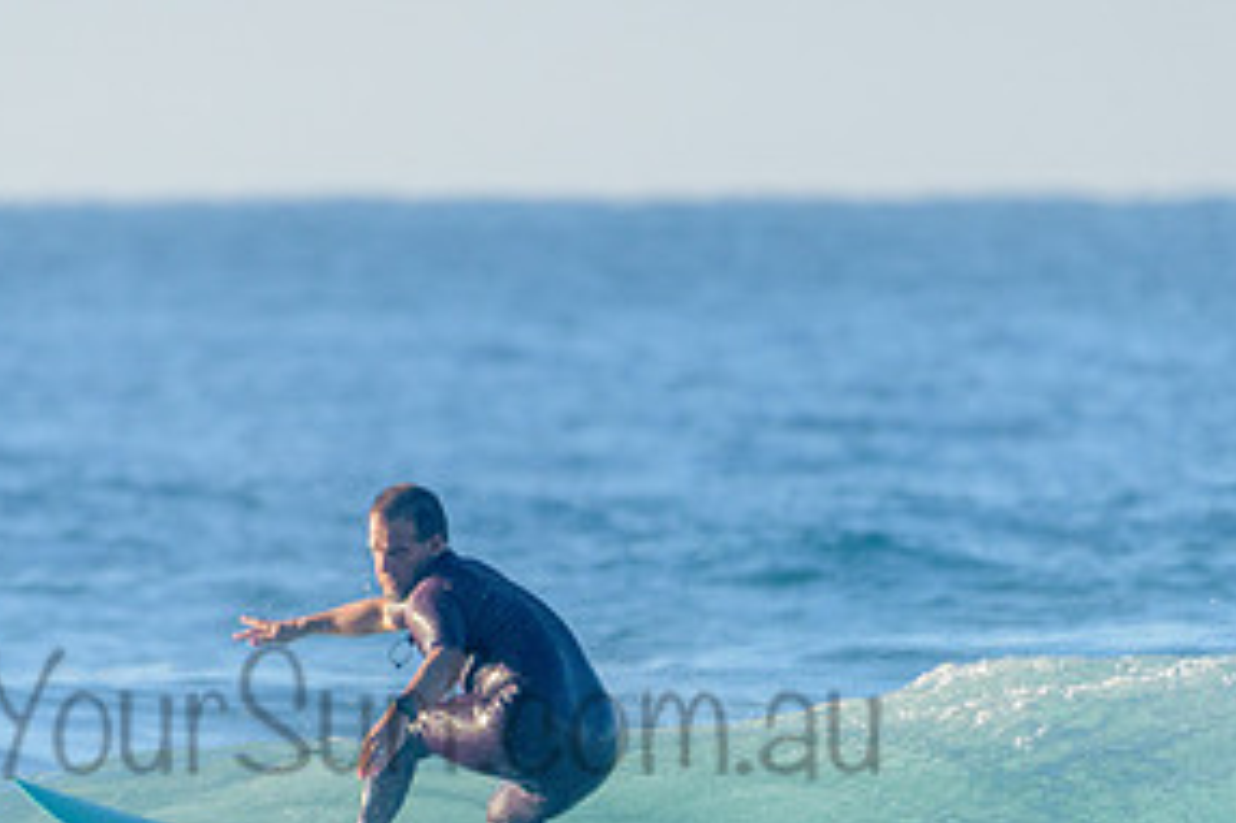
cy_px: 674
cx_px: 426
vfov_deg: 1.4
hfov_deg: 2.0
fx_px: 34724
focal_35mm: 1012
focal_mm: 500
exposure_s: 1/2000
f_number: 5.6
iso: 360
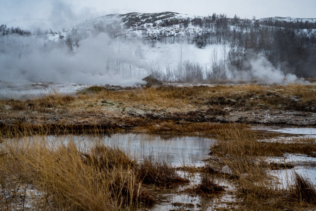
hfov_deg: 28.8
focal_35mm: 70
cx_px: 158
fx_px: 614
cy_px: 106
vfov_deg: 19.5
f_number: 22
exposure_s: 1/40
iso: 1000
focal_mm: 70
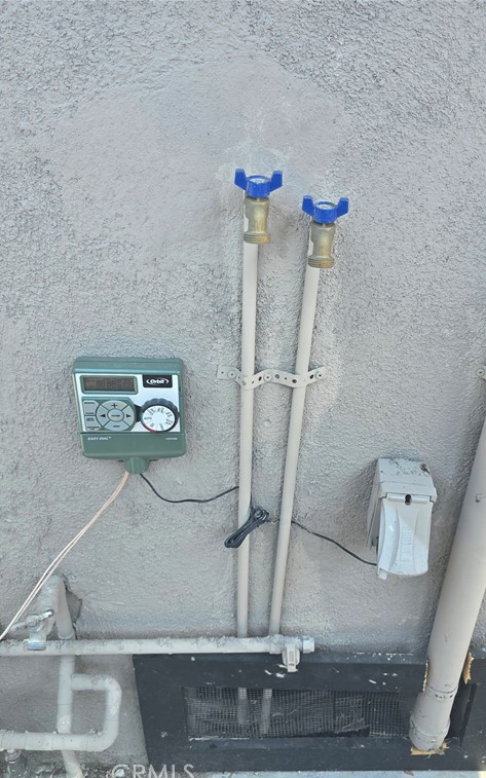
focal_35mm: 33
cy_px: 394
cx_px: 279
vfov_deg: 58.1
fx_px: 699
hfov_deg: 38.2
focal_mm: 6.3
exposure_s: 1/180
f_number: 1.7
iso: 64
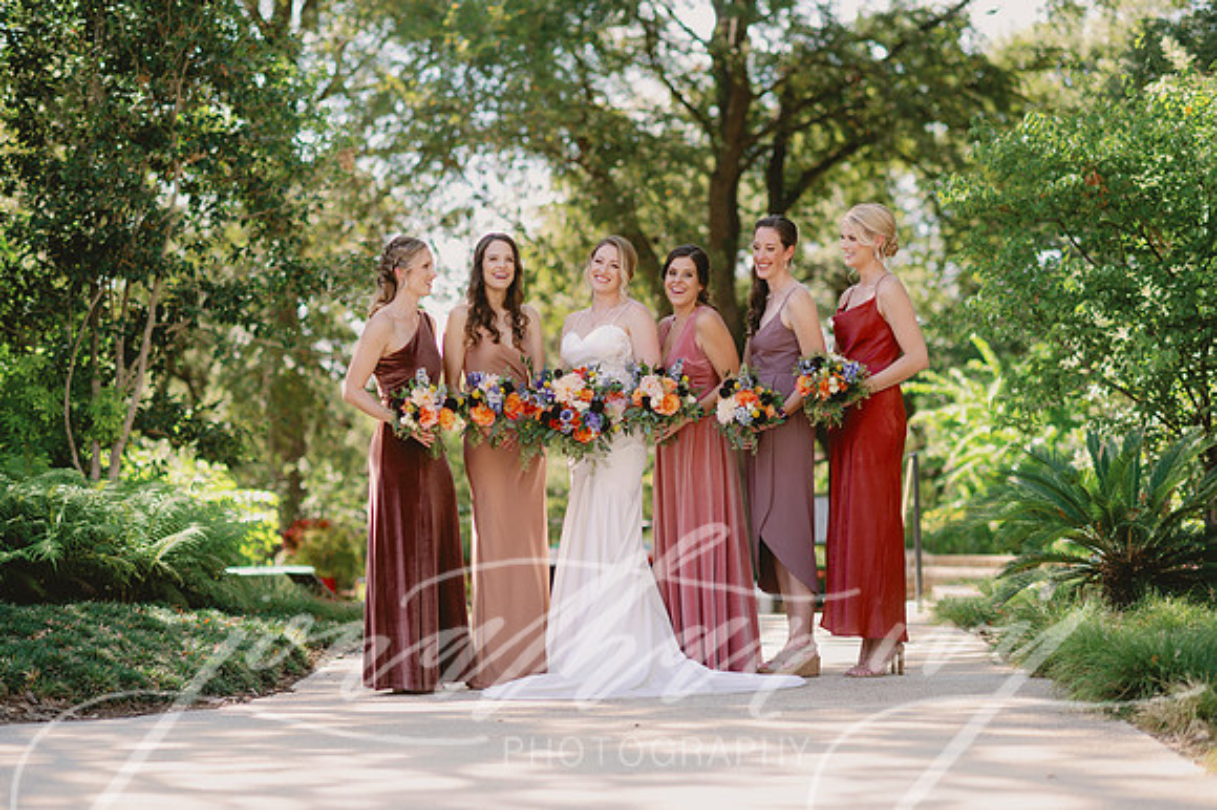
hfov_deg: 23.9
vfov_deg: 16.1
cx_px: 608
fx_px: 2872
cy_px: 405
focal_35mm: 85
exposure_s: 1/640
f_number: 2.2
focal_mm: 85
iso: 100
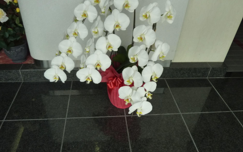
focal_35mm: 27
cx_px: 120
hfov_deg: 68.4
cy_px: 67
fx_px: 179
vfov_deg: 45.9
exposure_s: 1/250
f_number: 4
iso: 200
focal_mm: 4.1
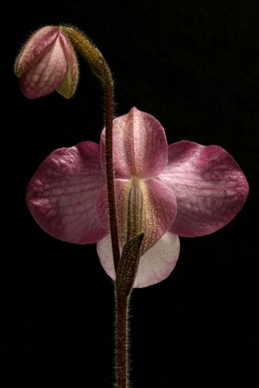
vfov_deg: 22.6
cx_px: 130
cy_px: 194
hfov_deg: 15.2
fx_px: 971
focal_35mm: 90
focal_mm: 90
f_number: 22
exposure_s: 1
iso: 125
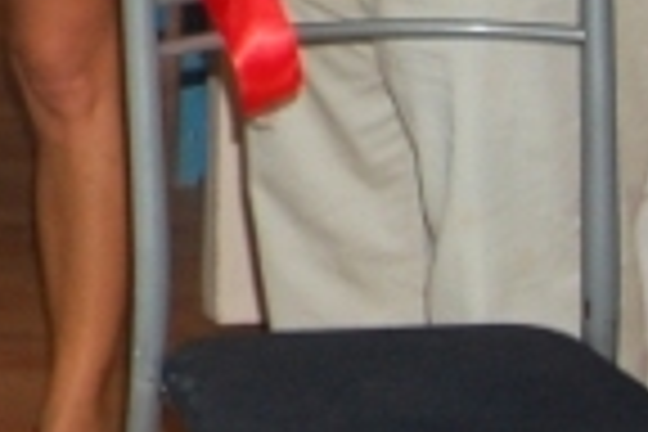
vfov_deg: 6.9
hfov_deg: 9.5
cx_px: -981
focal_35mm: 188
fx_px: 3384
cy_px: -569
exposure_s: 1/60
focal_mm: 20
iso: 400
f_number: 3.8
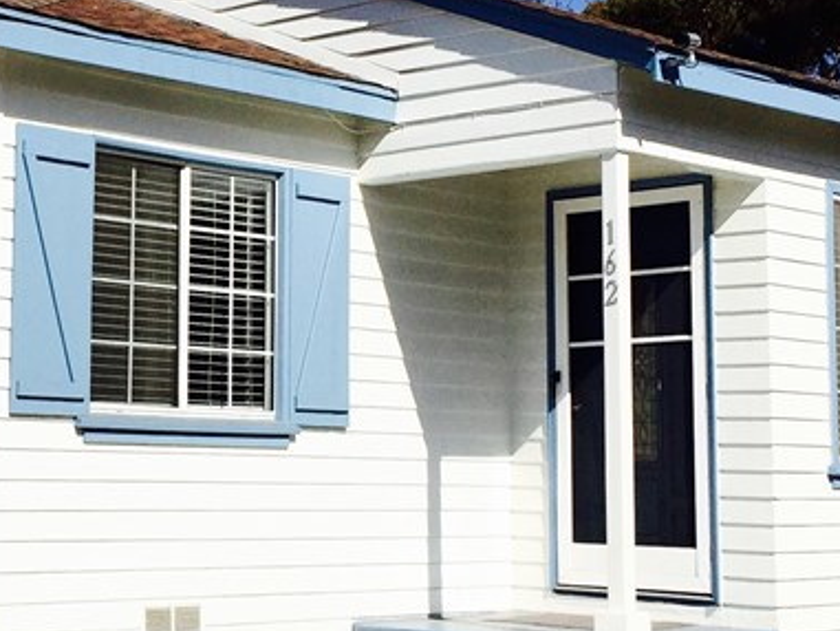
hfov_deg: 24.4
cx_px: 117
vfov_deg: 18.9
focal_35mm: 78
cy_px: 285
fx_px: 1893
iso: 32
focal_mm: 4.15
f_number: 2.2
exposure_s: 1/6623
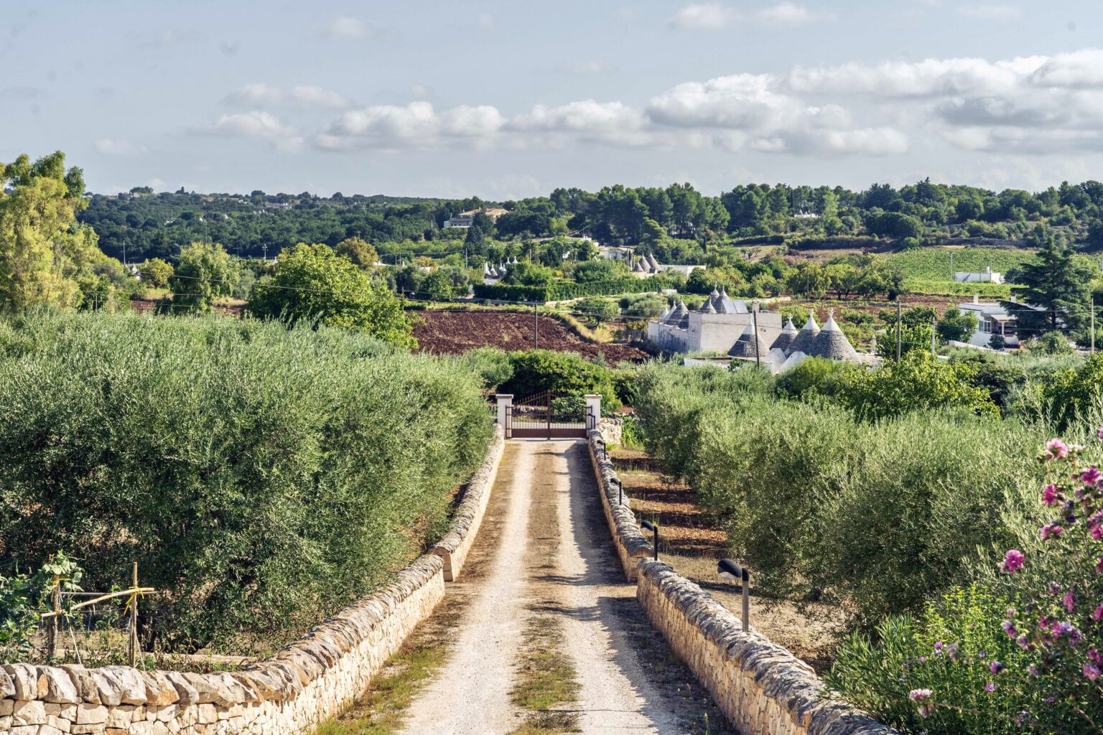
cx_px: 552
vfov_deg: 21.2
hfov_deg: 31.4
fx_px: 1961
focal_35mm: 64
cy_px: 368
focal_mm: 64
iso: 200
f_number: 10
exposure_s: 1/1000
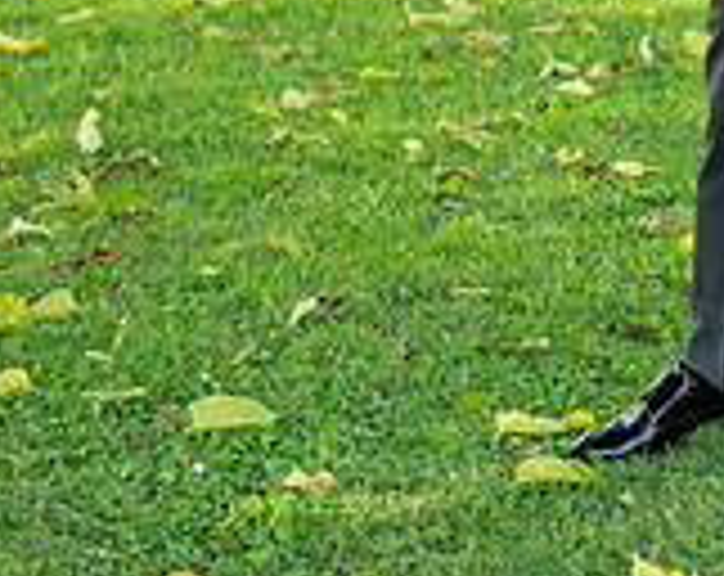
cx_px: 1095
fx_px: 3313
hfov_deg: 11.9
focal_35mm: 155
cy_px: -115
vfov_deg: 9.8
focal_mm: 40
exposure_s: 1/200
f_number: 3.5
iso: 200
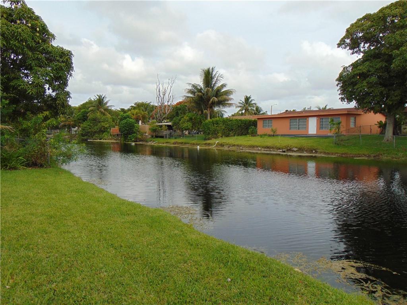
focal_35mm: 25
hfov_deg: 69.4
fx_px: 294
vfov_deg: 54.9
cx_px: 204
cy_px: 152
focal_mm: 4.5
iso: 80
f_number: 3
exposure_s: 1/800
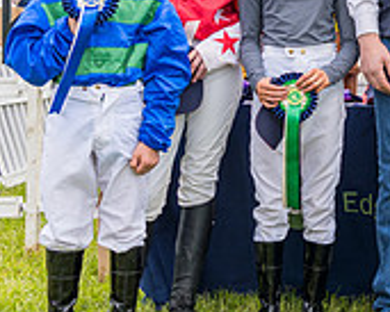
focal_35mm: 111
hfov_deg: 16.0
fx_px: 1282
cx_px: 562
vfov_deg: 13.8
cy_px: 66
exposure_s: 1/250
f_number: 5
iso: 100
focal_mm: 30
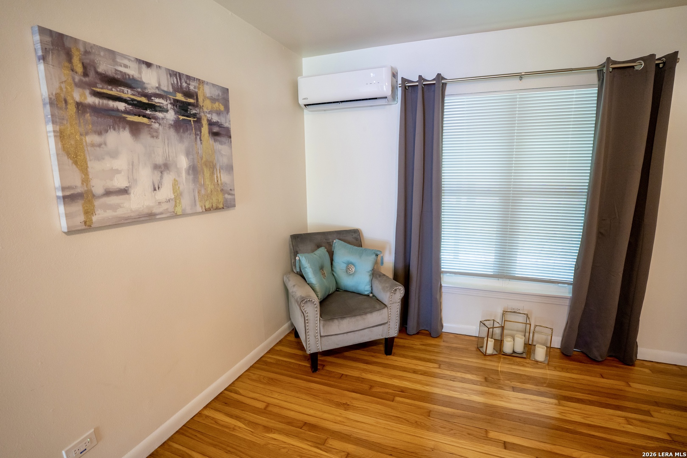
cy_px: 229
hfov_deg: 94.6
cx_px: 344
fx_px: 317
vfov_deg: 71.7
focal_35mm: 17
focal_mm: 16.6
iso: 1600
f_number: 4
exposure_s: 1/160
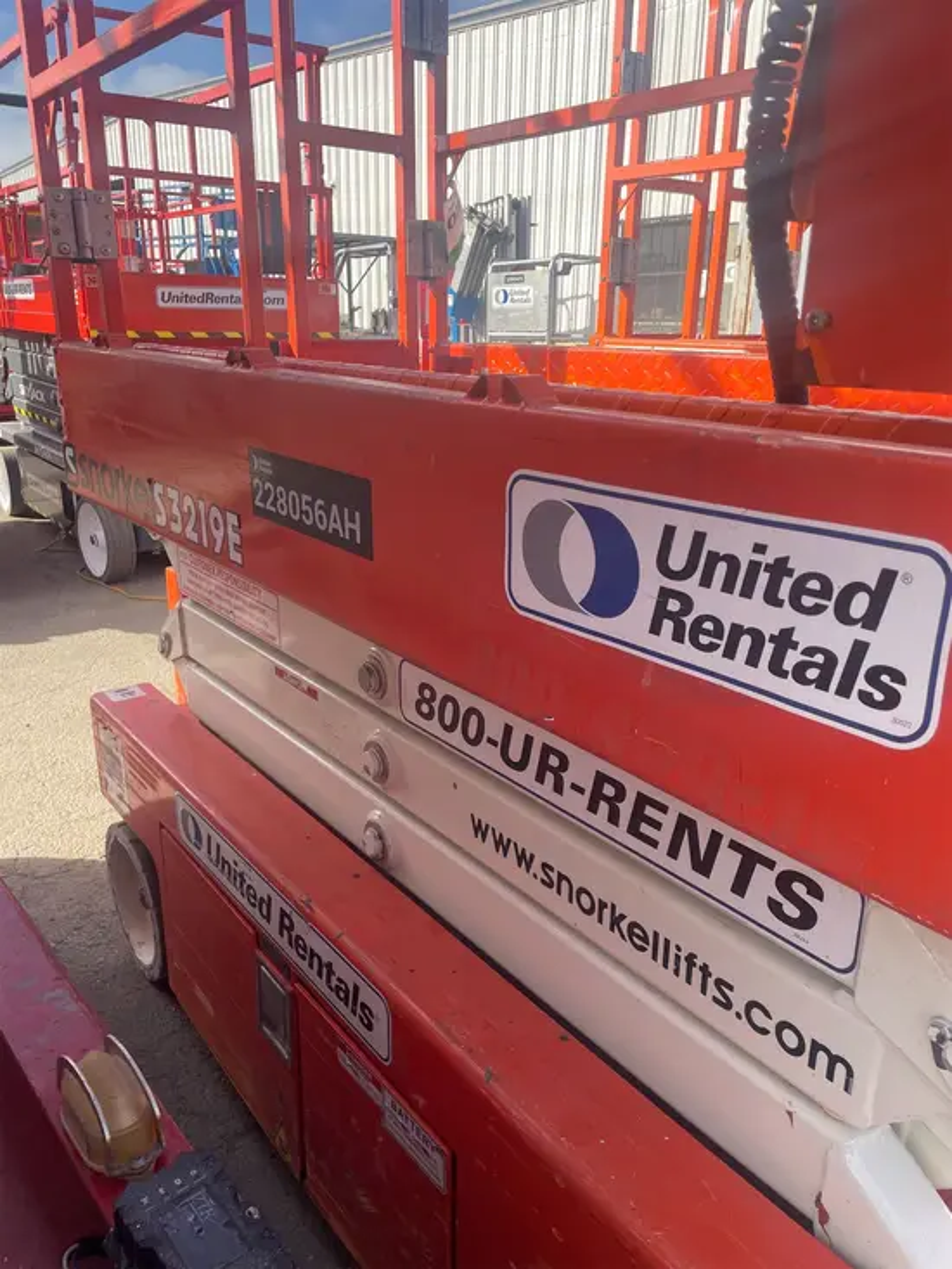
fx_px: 953
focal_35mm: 26
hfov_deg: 53.1
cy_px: 634
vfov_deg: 67.3
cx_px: 476
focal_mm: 4.2
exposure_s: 1/1195
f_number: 1.6
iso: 32
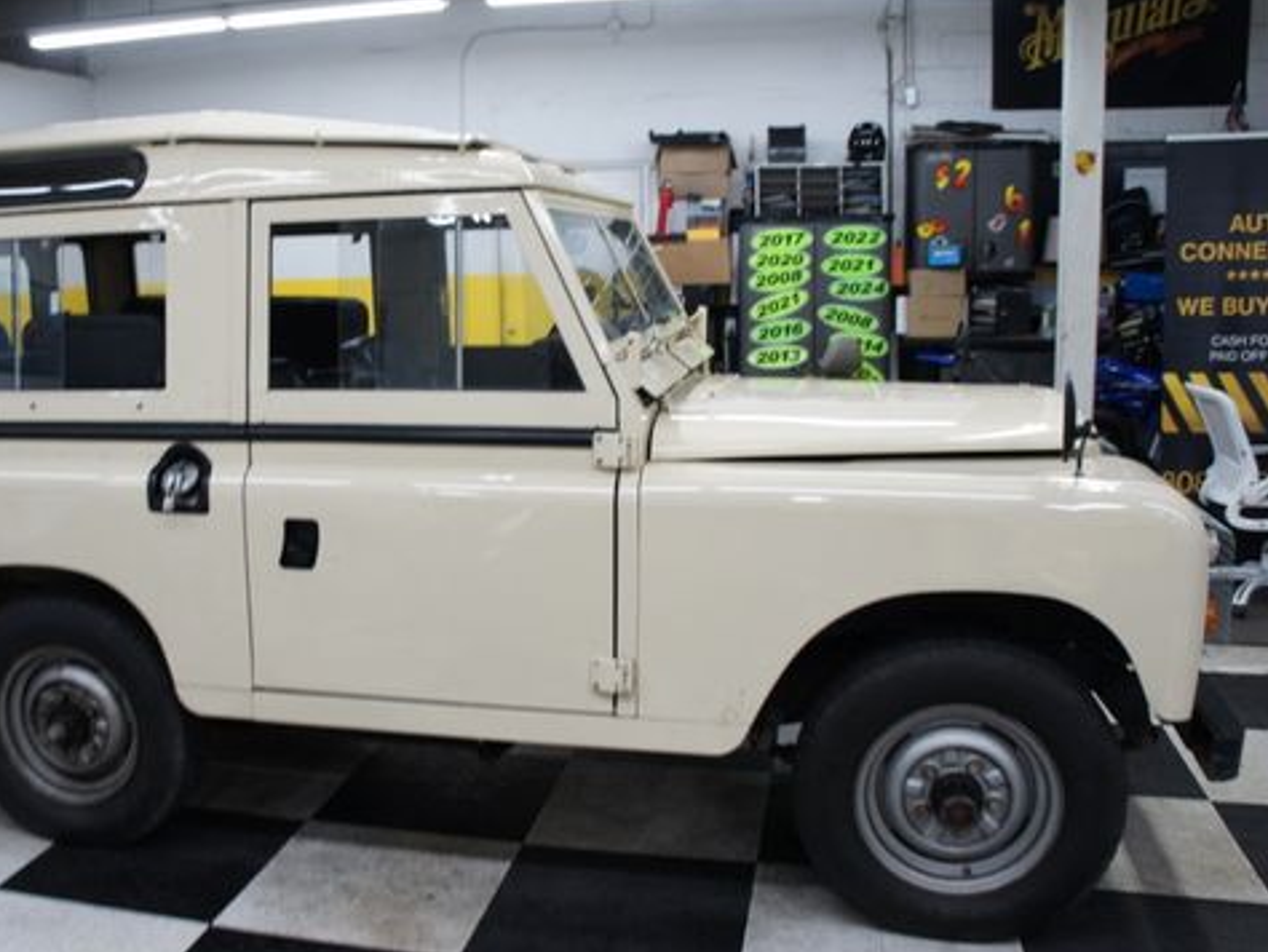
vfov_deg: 40.7
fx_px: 1283
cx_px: 457
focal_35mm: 35
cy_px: 457
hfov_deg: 51.9
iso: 200
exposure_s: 1/30
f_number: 3.5
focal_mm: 18
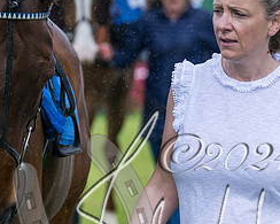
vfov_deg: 3.6
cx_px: 287
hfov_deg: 4.6
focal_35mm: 424
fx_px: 3512
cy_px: 37
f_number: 4
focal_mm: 140
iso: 400
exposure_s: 1/2500
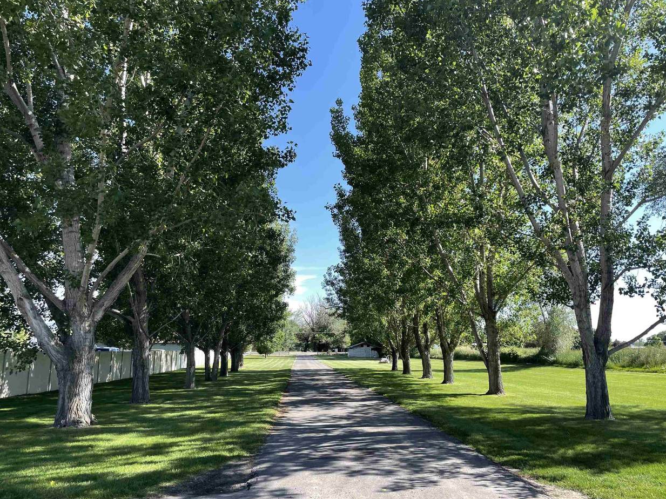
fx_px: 519
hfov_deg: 65.3
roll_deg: -0.1
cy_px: 256
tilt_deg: +10.2
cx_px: 345
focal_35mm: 27
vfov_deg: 51.3
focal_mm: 4.2
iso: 32
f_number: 1.6
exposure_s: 1/1453
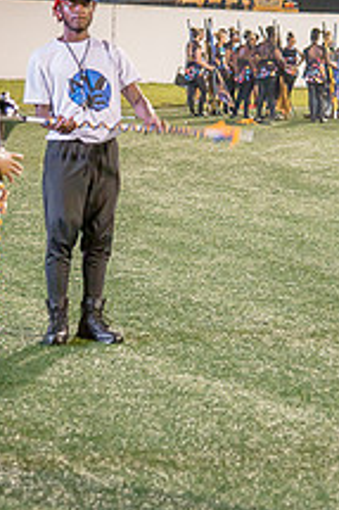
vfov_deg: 13.1
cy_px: 211
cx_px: 229
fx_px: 2221
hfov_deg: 8.7
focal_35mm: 157
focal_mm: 75
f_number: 4
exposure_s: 1/200
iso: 2000
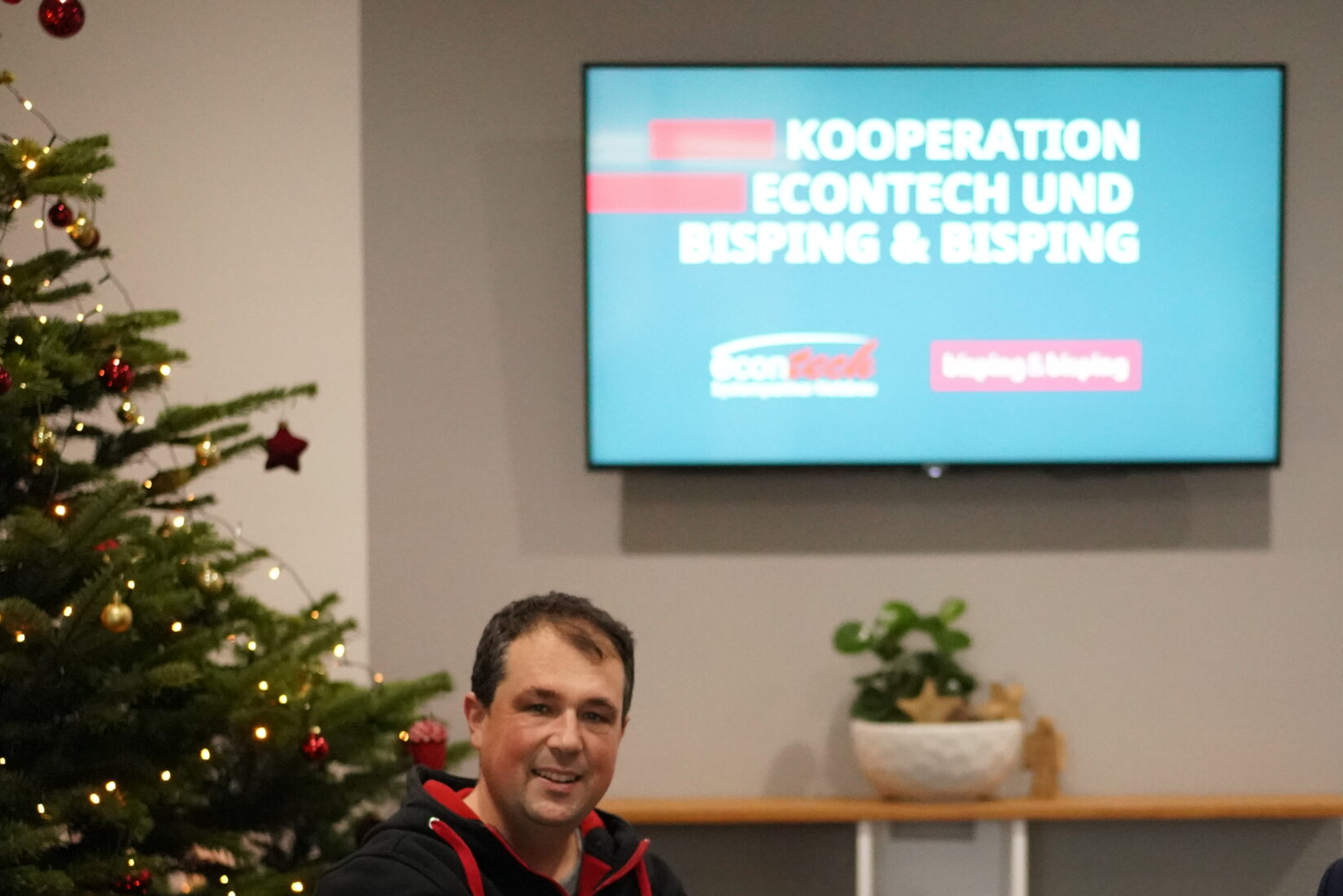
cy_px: 678
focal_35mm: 85
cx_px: 819
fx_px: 3172
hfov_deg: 23.9
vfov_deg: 16.0
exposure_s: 1/2500
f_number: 1.8
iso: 10000
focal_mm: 55
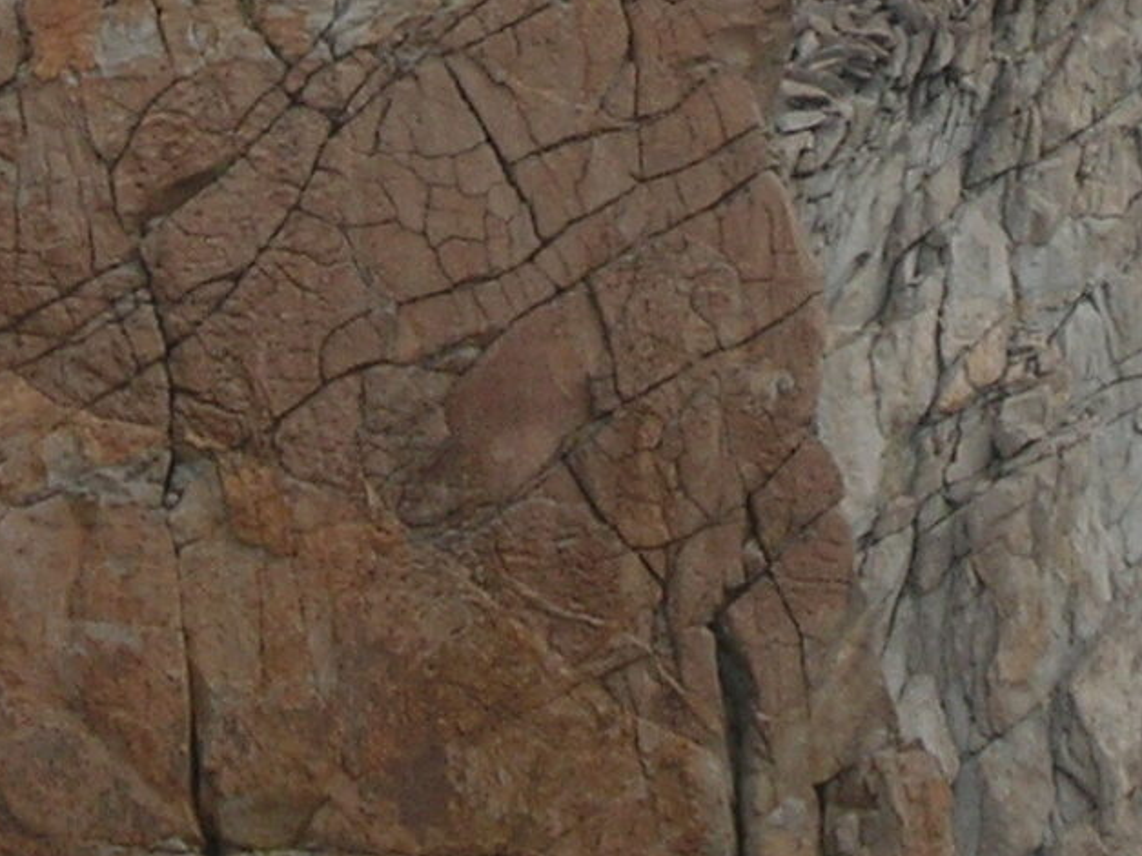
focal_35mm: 429
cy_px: -597
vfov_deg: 3.4
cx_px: 211
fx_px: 14150
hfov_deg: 4.6
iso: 50
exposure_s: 1/309
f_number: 5.4
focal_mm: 17.4
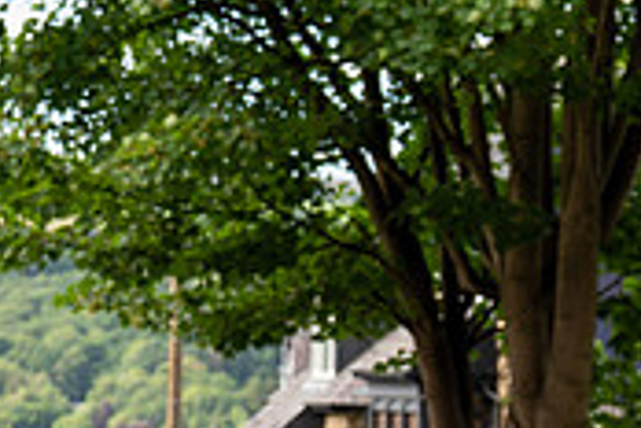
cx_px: -258
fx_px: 4148
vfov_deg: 5.9
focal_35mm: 233
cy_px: 374
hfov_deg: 8.7
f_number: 4
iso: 400
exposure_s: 1/640
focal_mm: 70
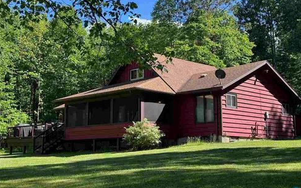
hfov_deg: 38.9
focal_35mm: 52
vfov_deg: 24.9
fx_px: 427
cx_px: 150
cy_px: 86
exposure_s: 1/1172
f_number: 1.78
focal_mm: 6.76
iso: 64
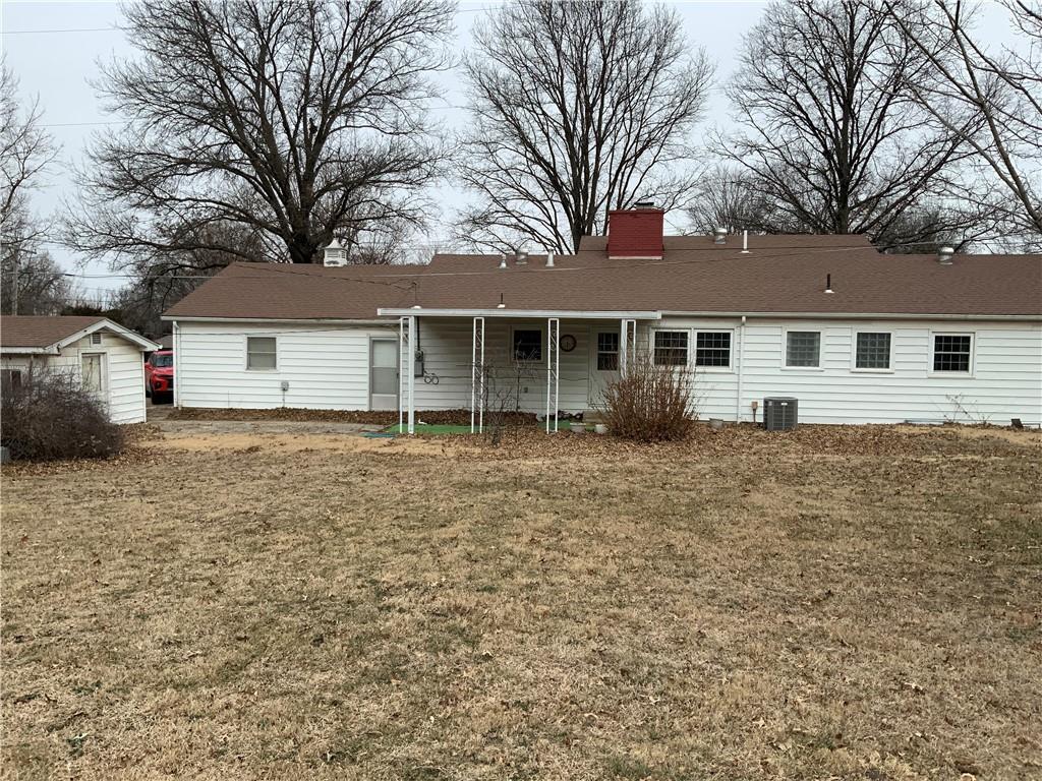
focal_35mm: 29
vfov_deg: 48.2
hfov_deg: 61.7
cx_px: 521
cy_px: 390
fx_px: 873
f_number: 1.8
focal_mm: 3
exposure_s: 1/912
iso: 16
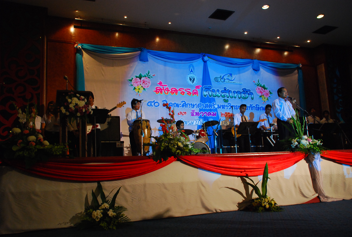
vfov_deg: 40.1
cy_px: 118
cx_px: 176
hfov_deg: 57.1
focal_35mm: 33
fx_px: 323
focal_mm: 22
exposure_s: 1/25
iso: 1000
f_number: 5.6
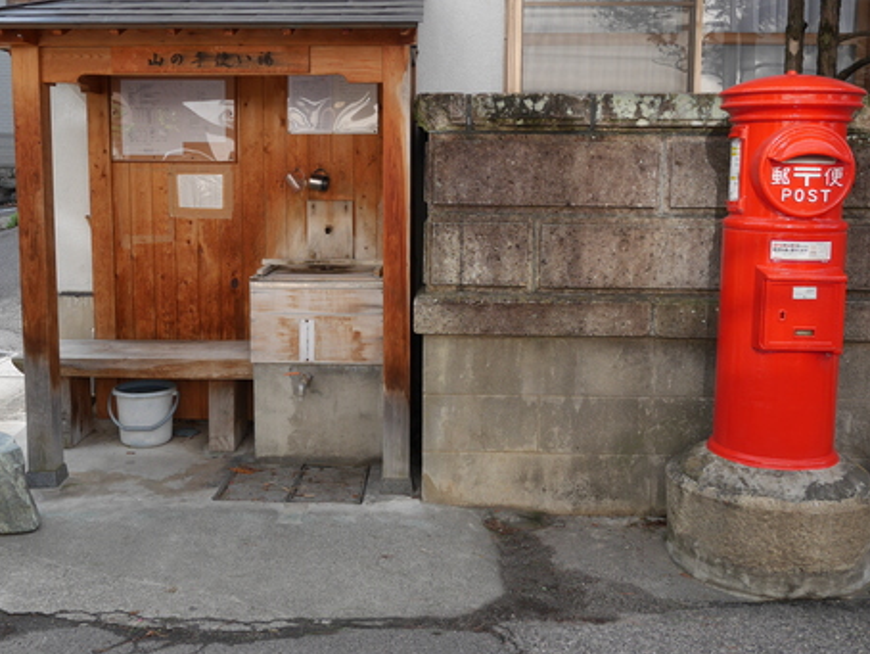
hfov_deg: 50.1
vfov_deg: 38.5
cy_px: 258
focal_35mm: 37
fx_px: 930
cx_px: 410
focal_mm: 14
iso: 200
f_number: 5
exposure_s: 1/200
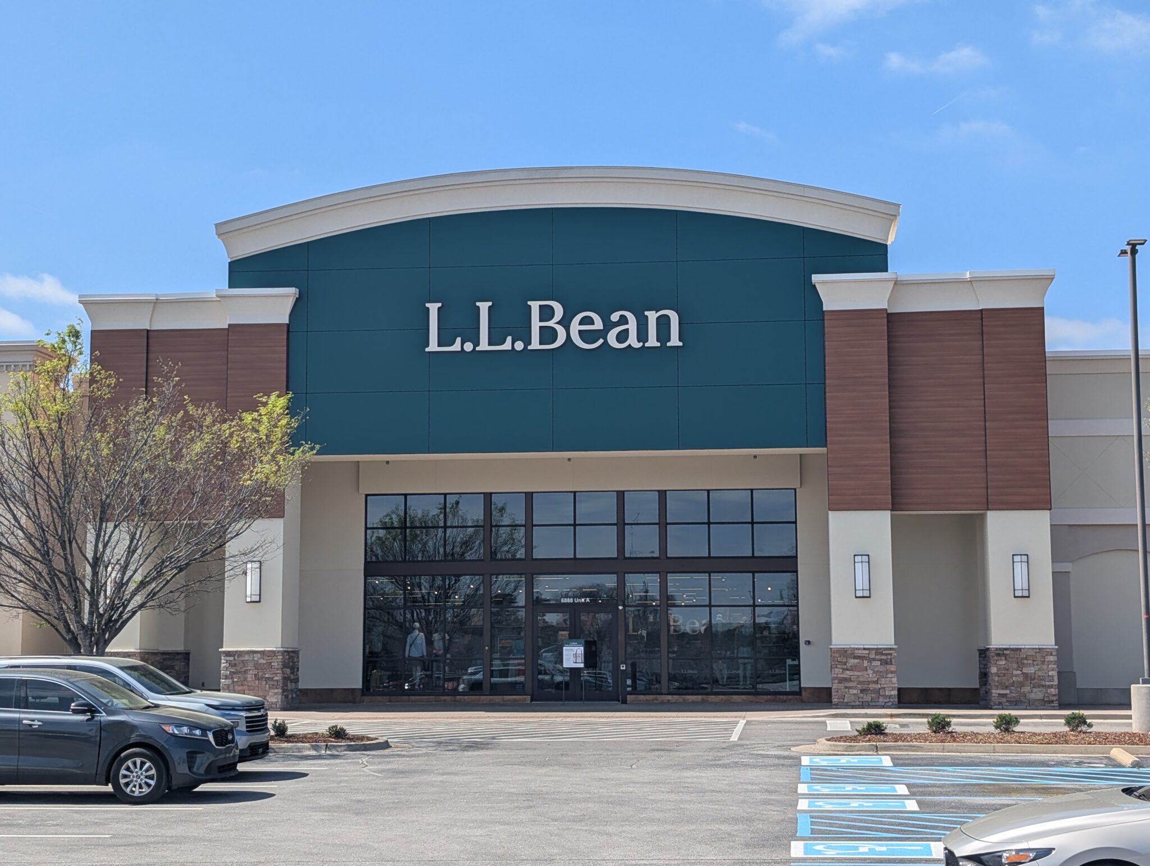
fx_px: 1630
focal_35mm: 49
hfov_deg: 38.9
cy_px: 433
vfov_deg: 29.7
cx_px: 575
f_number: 1.68
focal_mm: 6.9
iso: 18
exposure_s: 1/998
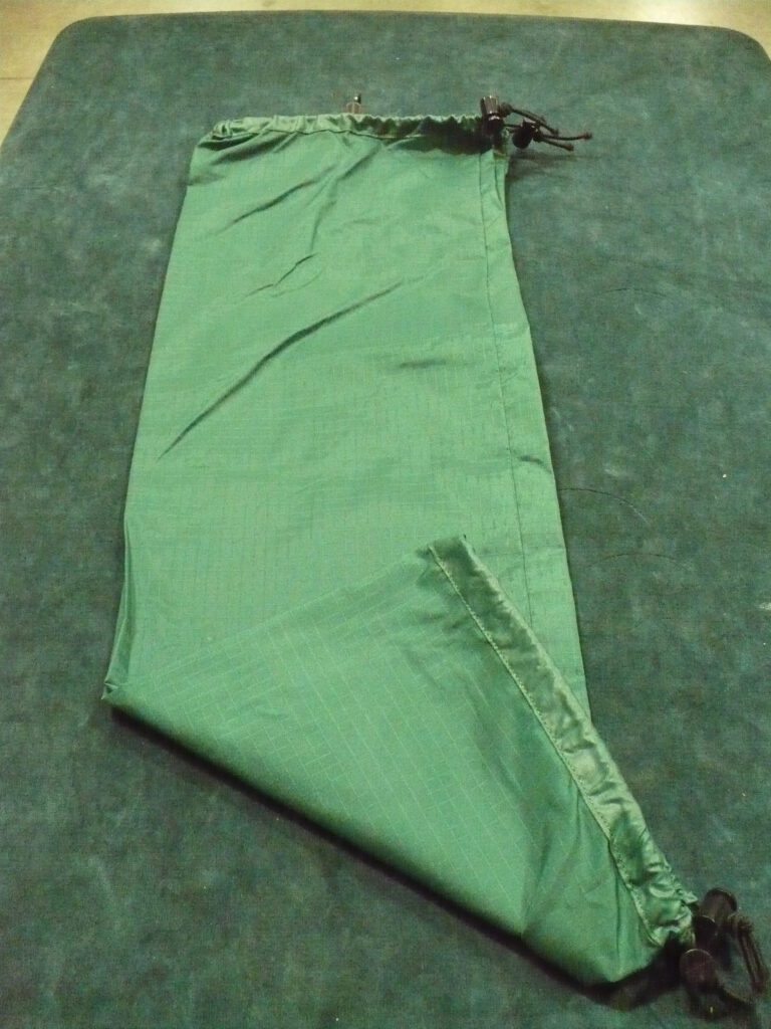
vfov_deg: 50.1
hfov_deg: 38.7
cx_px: 386
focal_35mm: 37
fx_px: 1099
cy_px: 514
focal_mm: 6.1
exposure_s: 1/25
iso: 1250
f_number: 2.8
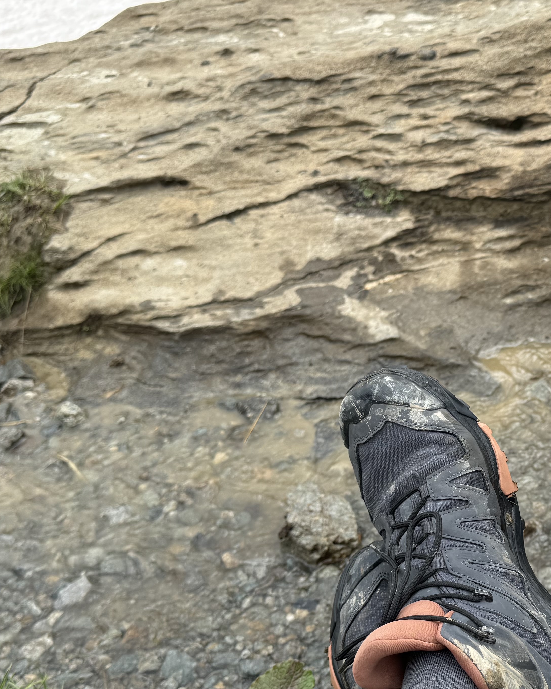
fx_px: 999
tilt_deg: -43.2
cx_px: 495
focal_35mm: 49
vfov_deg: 37.2
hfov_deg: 29.6
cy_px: 511
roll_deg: -0.2
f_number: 1.78
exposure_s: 1/2604
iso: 80
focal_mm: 6.76
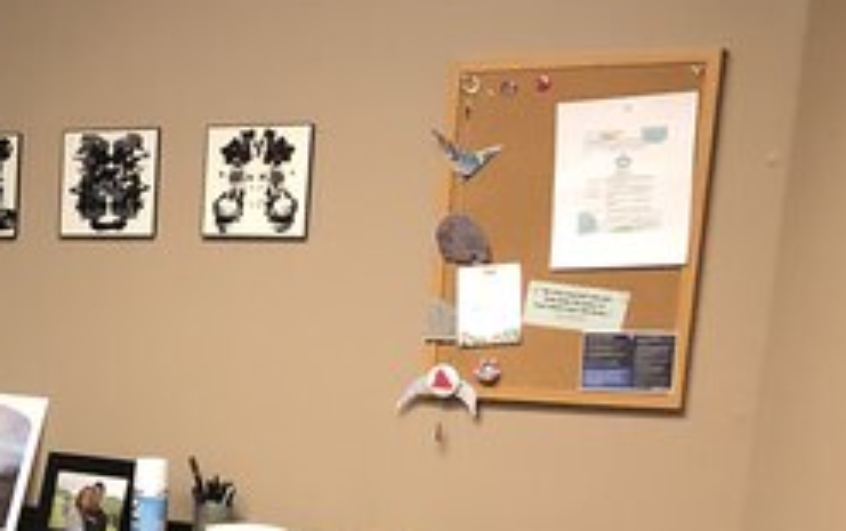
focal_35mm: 90
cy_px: 697
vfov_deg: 14.0
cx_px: -408
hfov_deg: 20.0
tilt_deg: -13.6
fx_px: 2077
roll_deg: +0.8
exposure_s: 1/15
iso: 64
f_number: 1.8
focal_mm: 3.99
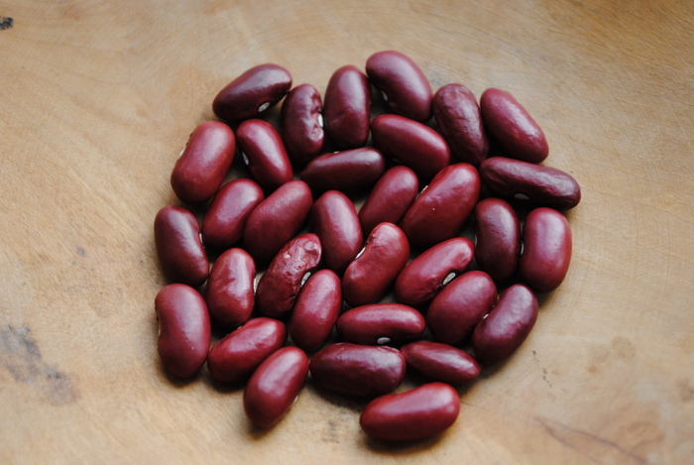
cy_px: 232
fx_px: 1593
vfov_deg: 16.6
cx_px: 347
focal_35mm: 82
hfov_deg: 24.6
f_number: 5.6
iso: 400
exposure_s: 1/40
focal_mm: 55
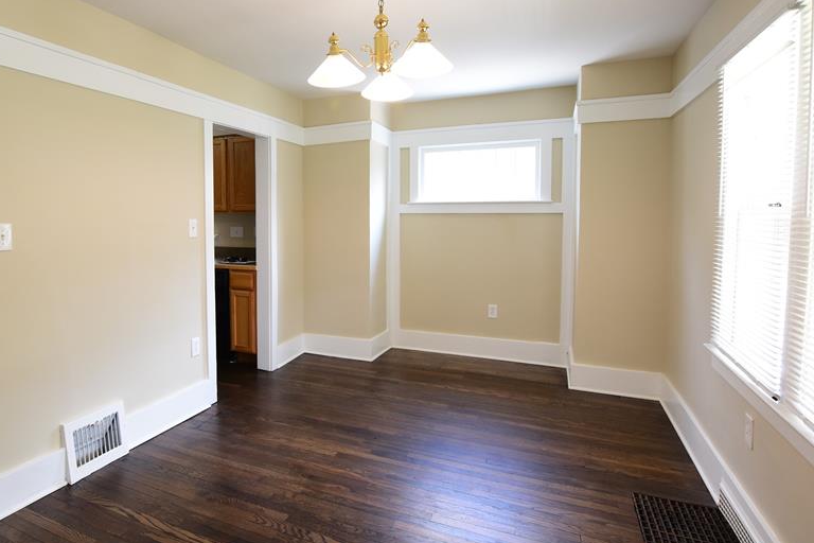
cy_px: 241
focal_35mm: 20
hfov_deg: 82.4
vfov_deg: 61.8
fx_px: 452
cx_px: 305
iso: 400
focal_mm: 10
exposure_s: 1/25
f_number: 6.3
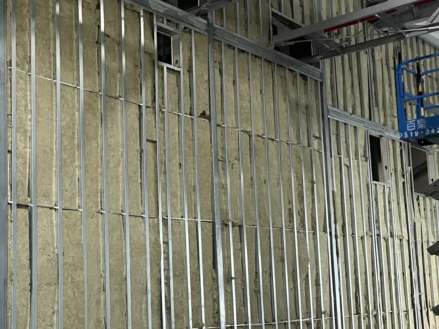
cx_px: 109
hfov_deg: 34.2
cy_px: 191
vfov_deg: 26.5
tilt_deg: +6.8
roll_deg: +1.2
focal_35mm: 55
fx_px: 697
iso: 200
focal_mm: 3.99
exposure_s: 1/60
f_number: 1.8
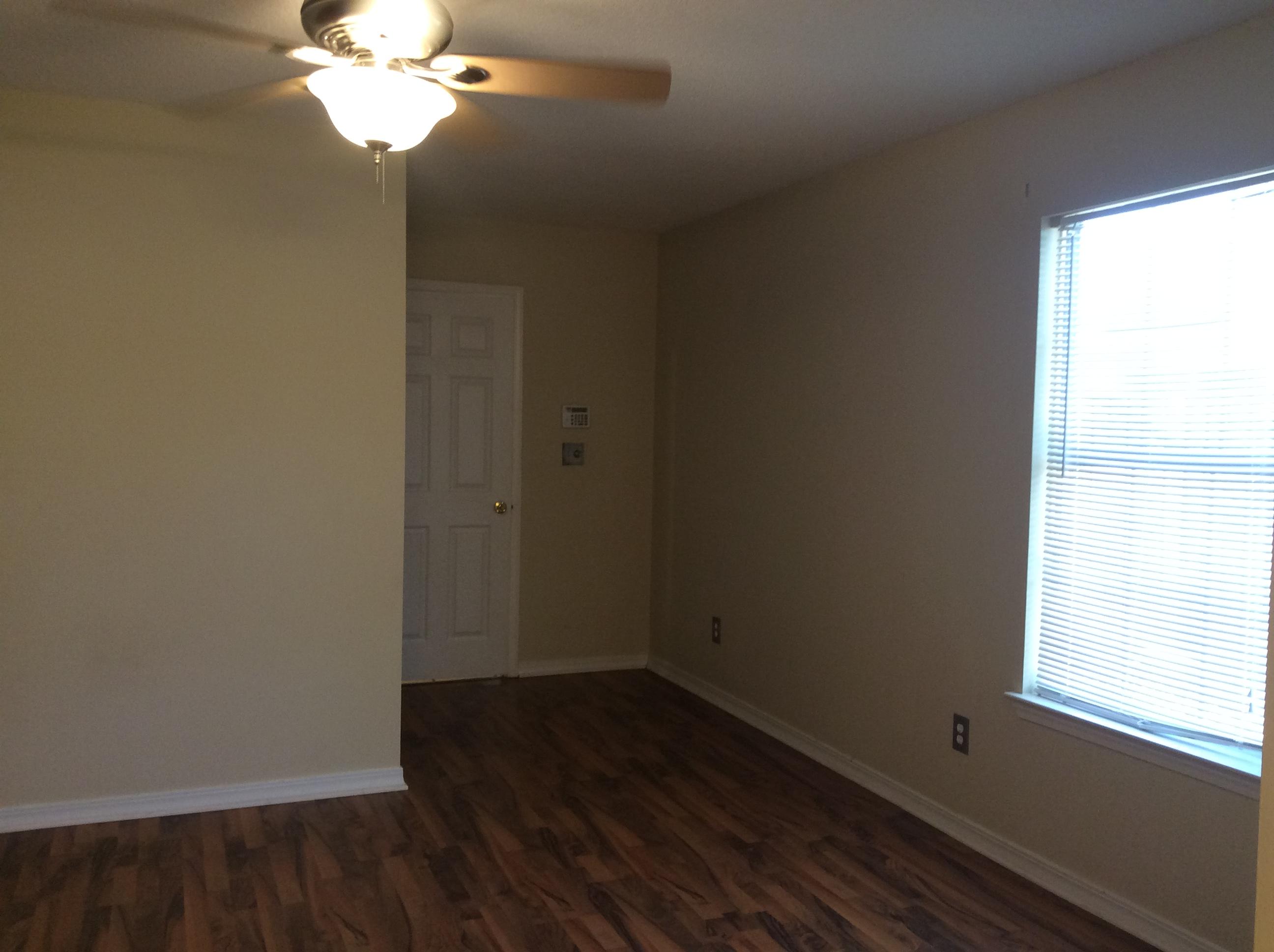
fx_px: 1176
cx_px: 637
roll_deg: -0.8
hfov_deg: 56.9
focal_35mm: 32
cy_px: 476
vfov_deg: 44.1
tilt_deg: -3.4
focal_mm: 3.3
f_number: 2.4
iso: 64
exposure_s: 1/24
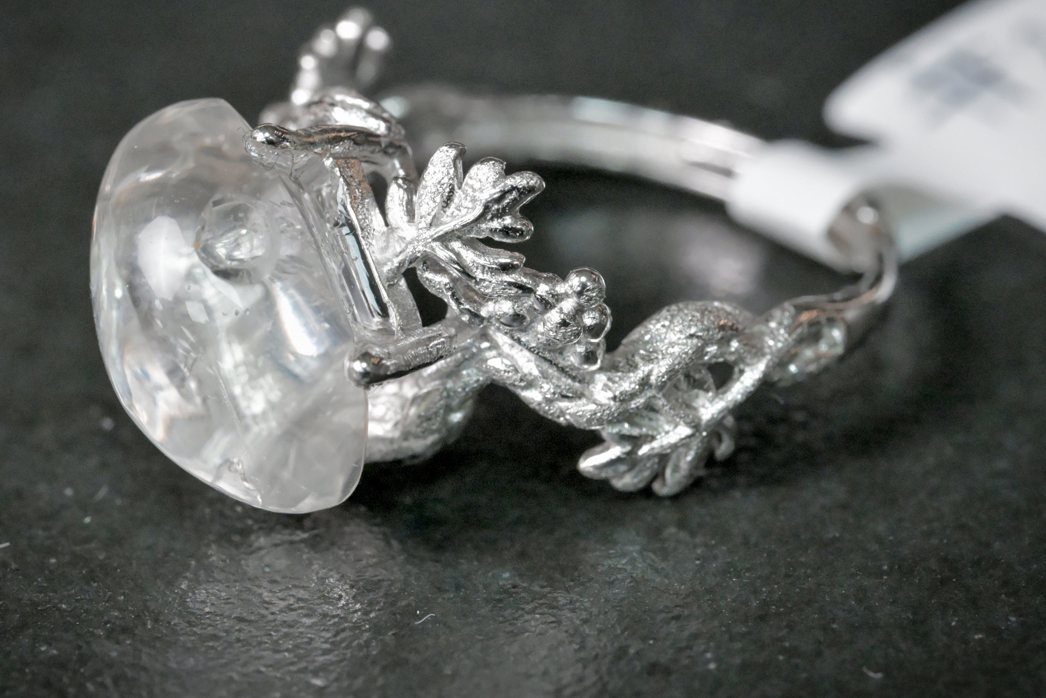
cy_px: 316
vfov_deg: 9.9
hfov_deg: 14.9
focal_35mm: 138
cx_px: 457
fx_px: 4009
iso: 9000
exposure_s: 1/125
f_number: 16
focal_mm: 105
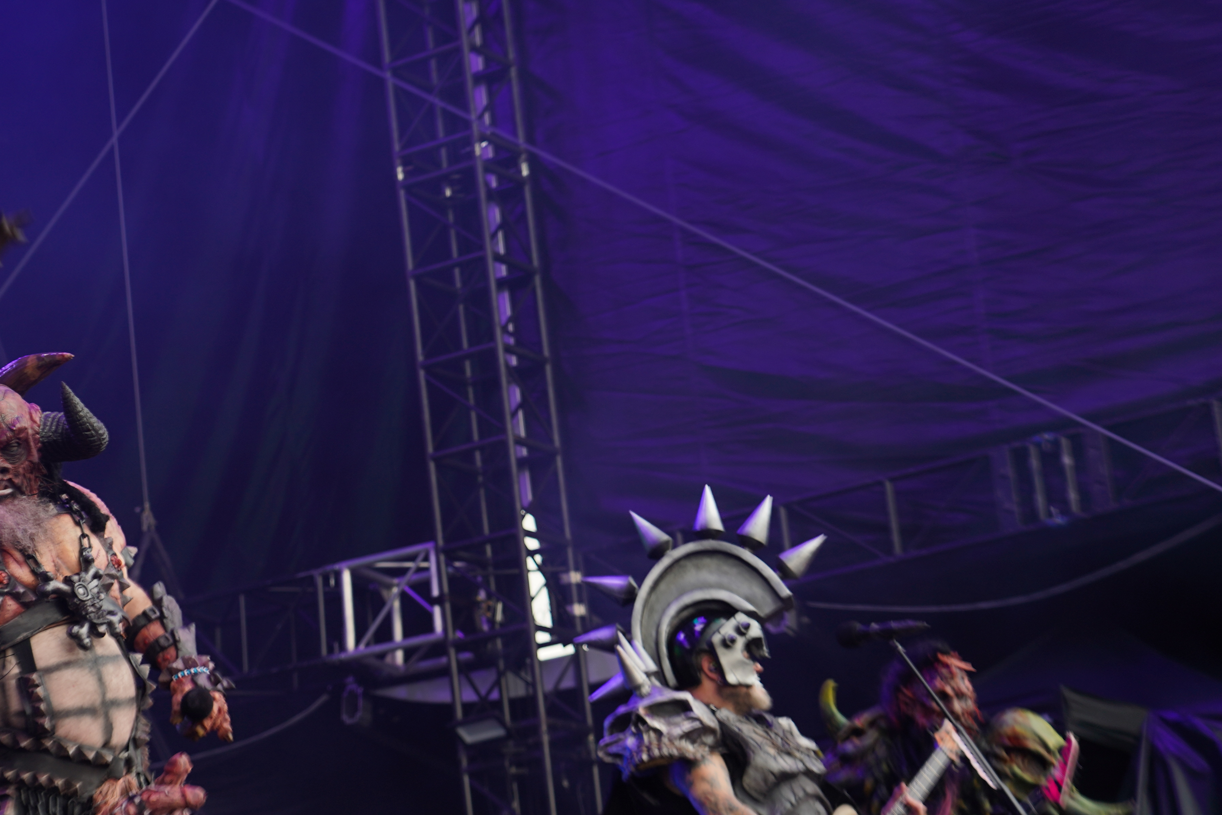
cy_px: 575
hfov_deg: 19.0
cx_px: 296
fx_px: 3632
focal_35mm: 107
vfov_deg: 12.8
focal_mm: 64
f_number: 4
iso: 100
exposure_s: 1/80
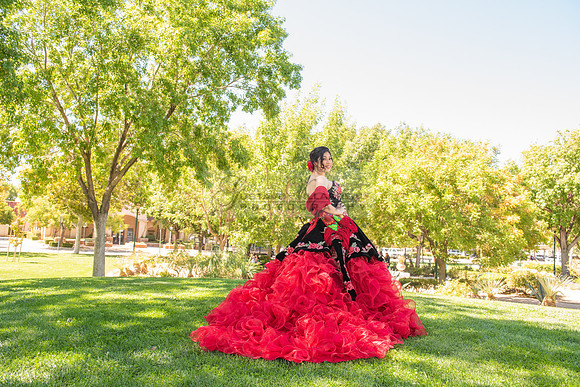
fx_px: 467
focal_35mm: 29
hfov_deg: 63.6
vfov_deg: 45.0
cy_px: 194
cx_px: 290
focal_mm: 29
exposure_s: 1/200
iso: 500
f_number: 6.3
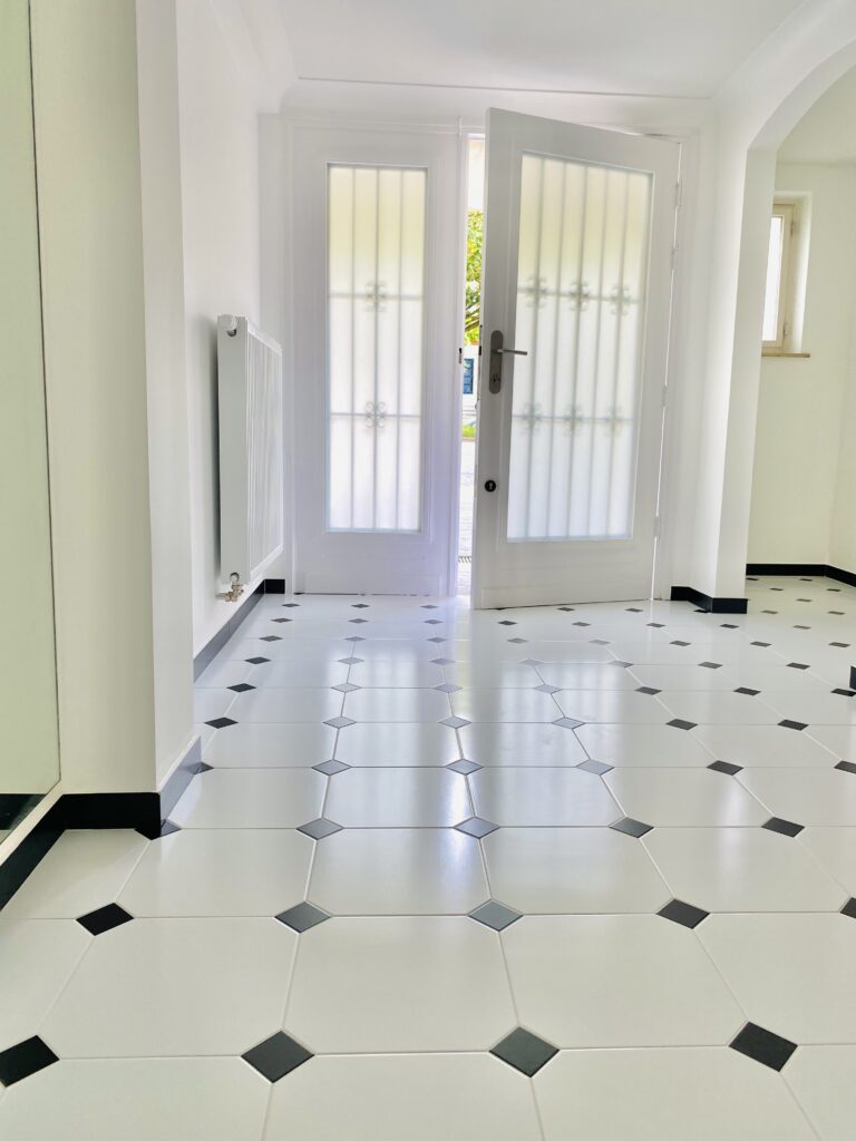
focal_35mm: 26
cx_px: 428
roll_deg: -0.7
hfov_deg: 53.1
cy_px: 570
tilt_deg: -8.1
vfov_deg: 67.3
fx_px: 857
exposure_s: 1/122
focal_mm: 4.25
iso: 32
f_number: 1.8
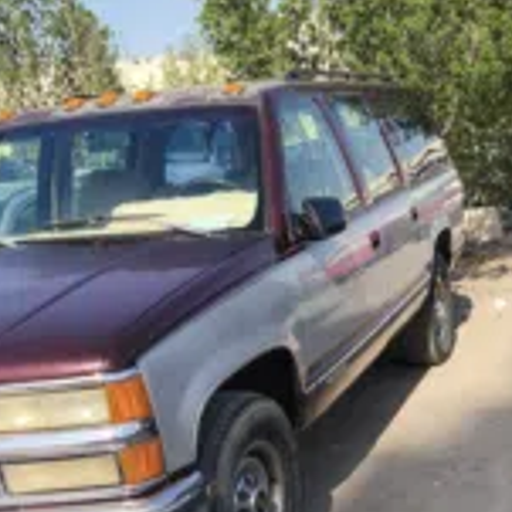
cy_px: 444
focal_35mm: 54
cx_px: 346
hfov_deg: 31.4
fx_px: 904
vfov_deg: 30.5
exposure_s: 1/993
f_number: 1.65
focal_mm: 6.18
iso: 50
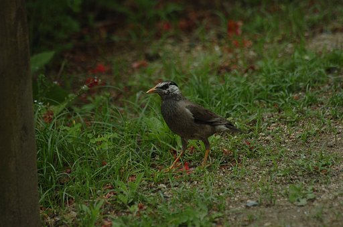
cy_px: 114
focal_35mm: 450
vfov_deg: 3.0
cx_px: 172
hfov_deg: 4.6
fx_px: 4278
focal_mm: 300
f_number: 5.6
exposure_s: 1/500
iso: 200
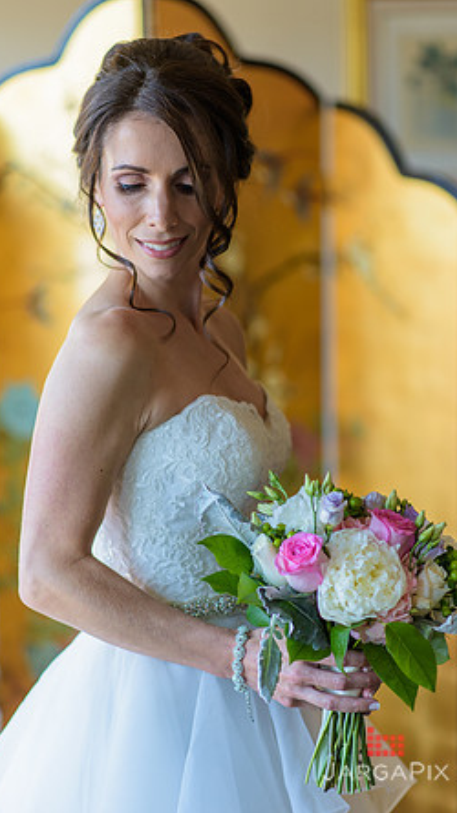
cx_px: 221
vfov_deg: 23.7
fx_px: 1941
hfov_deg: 13.4
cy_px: 409
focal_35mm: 90
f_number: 2
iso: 200
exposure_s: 1/200
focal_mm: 85
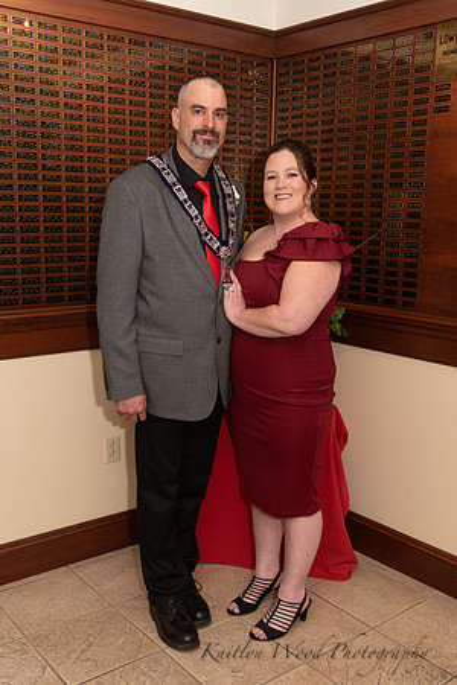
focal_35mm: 38
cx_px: 228
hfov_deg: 35.1
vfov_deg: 50.7
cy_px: 342
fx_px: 724
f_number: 4
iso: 800
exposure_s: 1/200
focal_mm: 38
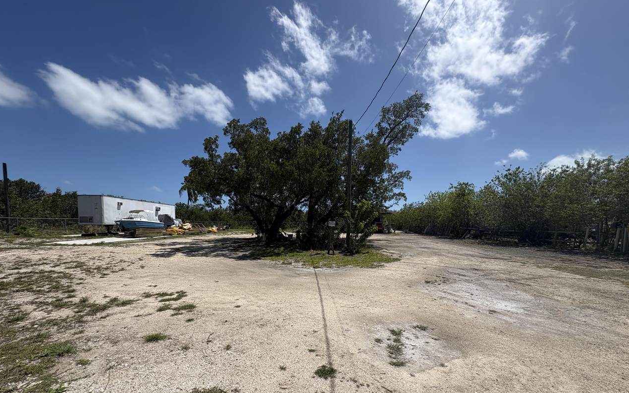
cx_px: 314
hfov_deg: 101.5
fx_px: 257
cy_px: 237
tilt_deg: -3.0
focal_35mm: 15
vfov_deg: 73.9
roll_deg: -0.1
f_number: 2.2
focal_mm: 2.22
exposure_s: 1/2770
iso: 50
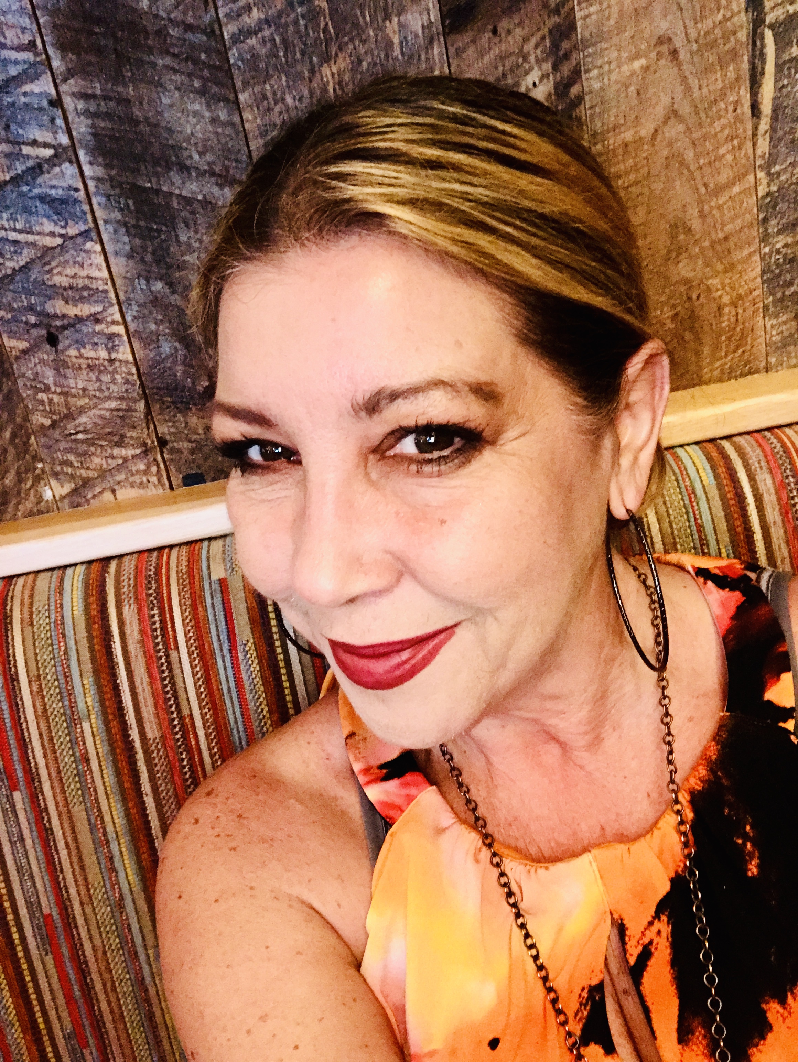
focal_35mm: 32
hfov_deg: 44.2
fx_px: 983
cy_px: 531
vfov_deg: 56.8
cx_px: 399
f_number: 2.2
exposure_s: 1/20
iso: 250
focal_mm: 2.87
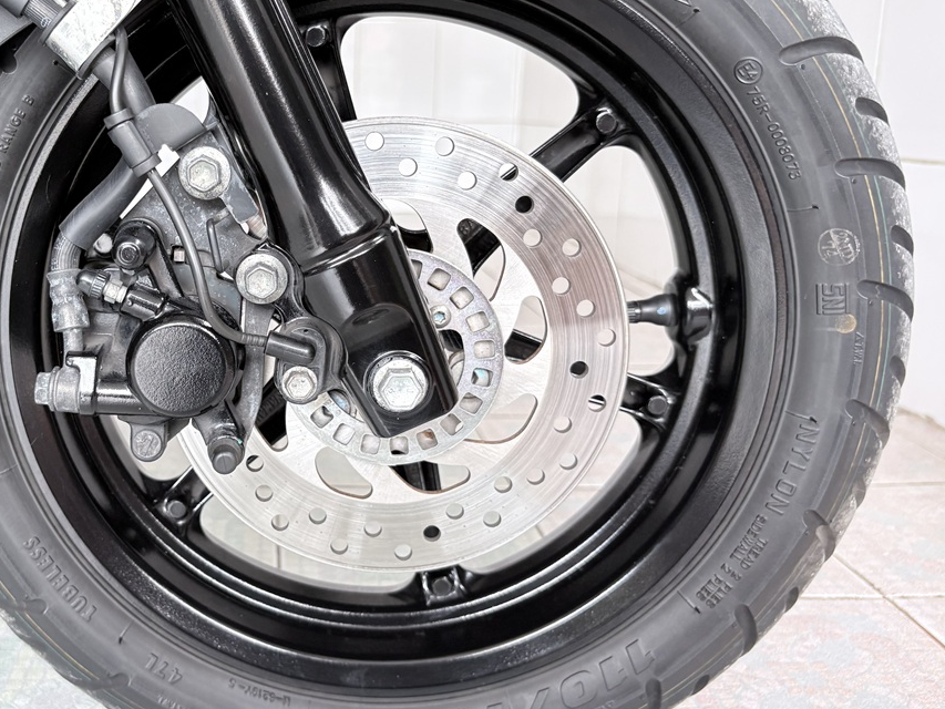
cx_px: 253
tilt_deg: -10.7
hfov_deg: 46.4
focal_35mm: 39
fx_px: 1065
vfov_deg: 36.7
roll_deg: -0.4
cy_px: 290
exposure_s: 1/104
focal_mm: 5.96
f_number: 1.6
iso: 125
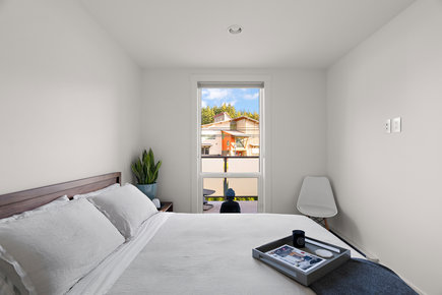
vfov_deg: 73.7
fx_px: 196
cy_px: 148
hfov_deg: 96.7
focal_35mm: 16
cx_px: 221
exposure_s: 1/2
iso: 320
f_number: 7.1
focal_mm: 16
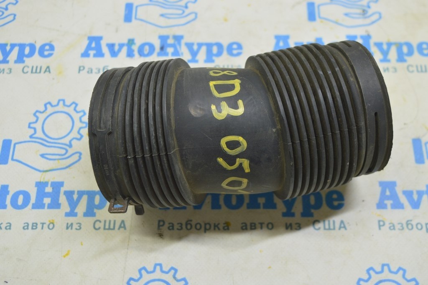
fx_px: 570
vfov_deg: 28.0
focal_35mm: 48
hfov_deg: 41.1
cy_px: 142
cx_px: 214
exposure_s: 1/20
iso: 400
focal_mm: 32
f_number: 5.6
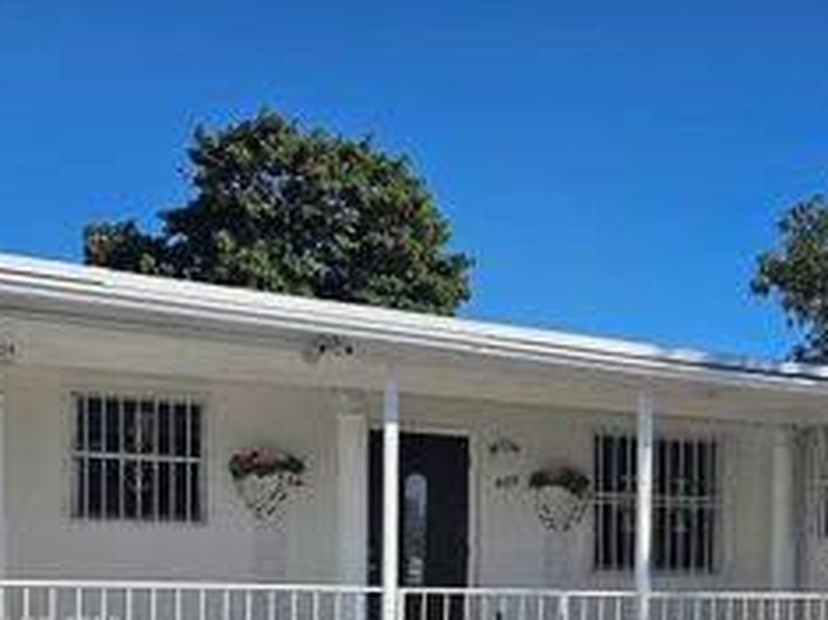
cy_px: 629
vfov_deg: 27.8
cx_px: 659
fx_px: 1171
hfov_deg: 37.6
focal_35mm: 49
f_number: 1.7
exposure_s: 1/1414
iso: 16
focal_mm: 6.3
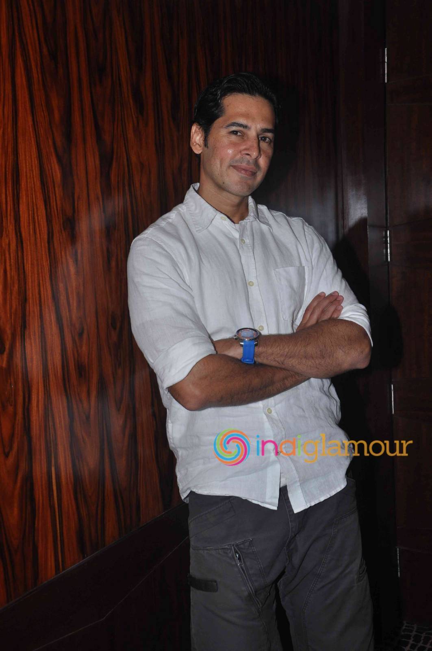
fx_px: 866
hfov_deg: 28.0
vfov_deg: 41.2
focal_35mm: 48
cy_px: 326
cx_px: 216
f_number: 9
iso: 320
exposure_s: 1/250
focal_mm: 32
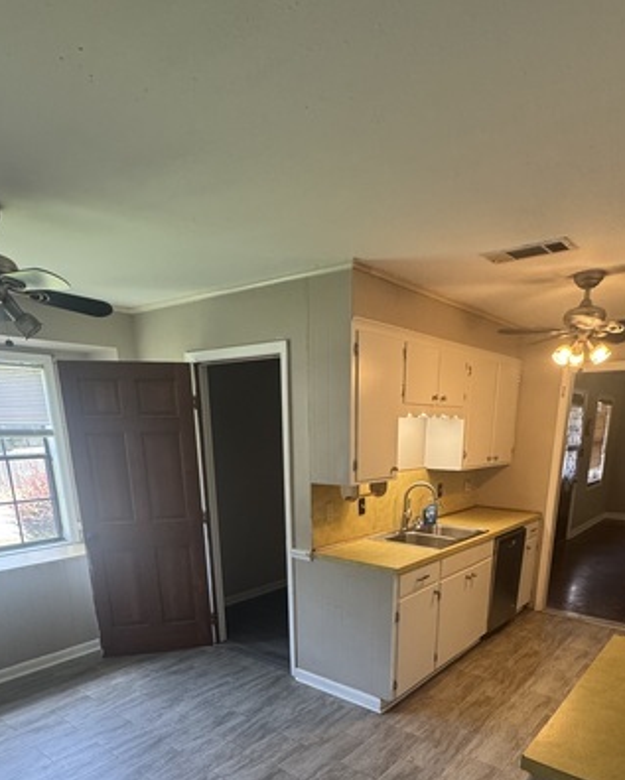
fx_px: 532
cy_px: 590
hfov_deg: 60.8
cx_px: 341
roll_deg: +1.6
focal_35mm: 23
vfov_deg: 67.7
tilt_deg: -18.9
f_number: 2.2
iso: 320
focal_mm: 2.22
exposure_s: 1/120
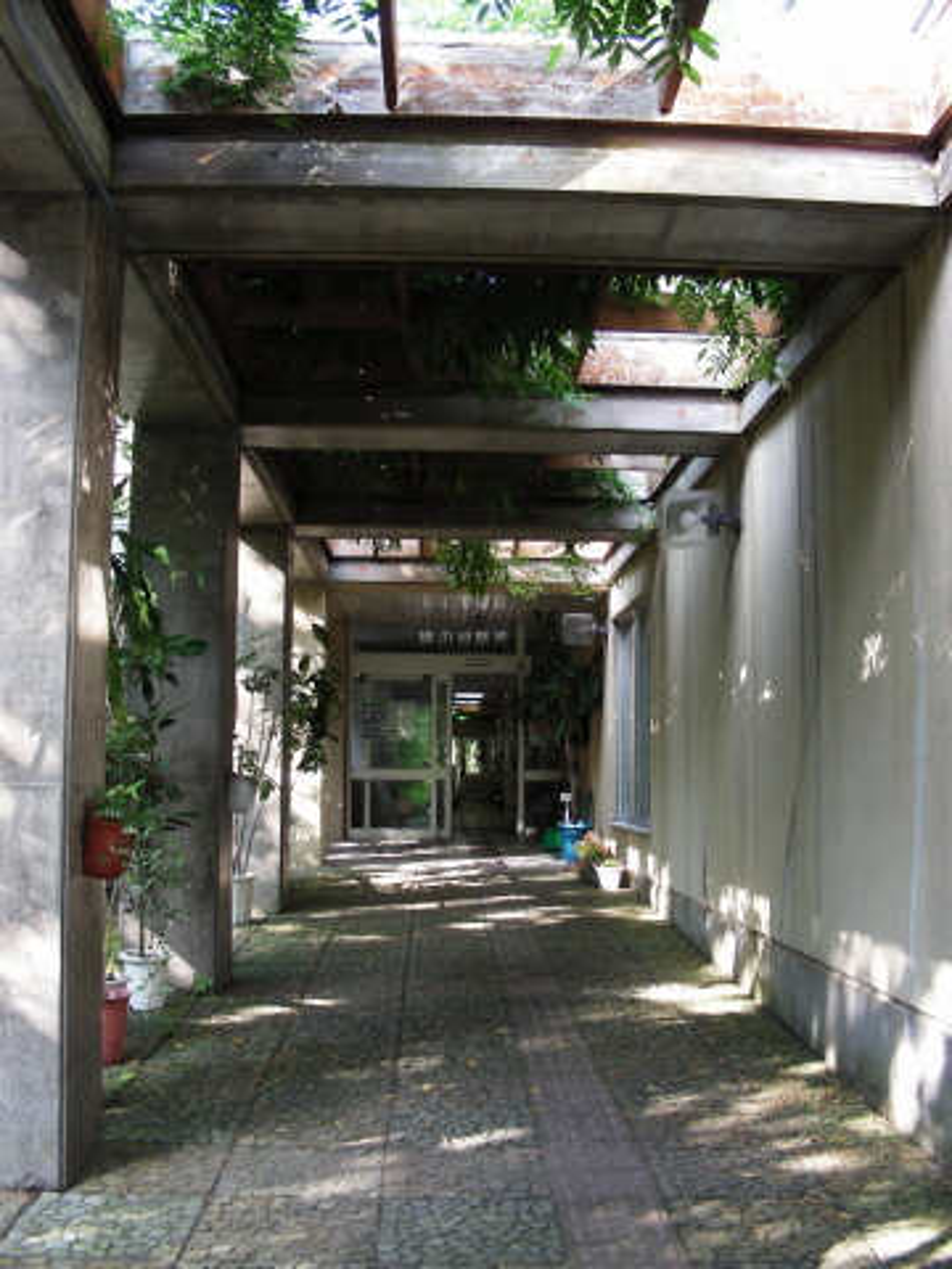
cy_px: 634
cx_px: 476
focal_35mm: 38
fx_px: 1393
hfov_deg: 37.7
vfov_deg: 49.0
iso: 100
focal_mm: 6.3
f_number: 3.5
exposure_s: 1/30
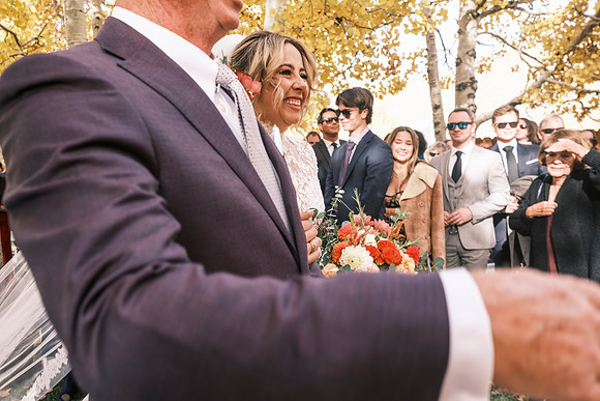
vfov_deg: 48.0
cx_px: 300
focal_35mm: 27
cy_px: 200
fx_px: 450
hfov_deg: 67.4
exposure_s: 1/125
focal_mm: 18
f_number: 4
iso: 160
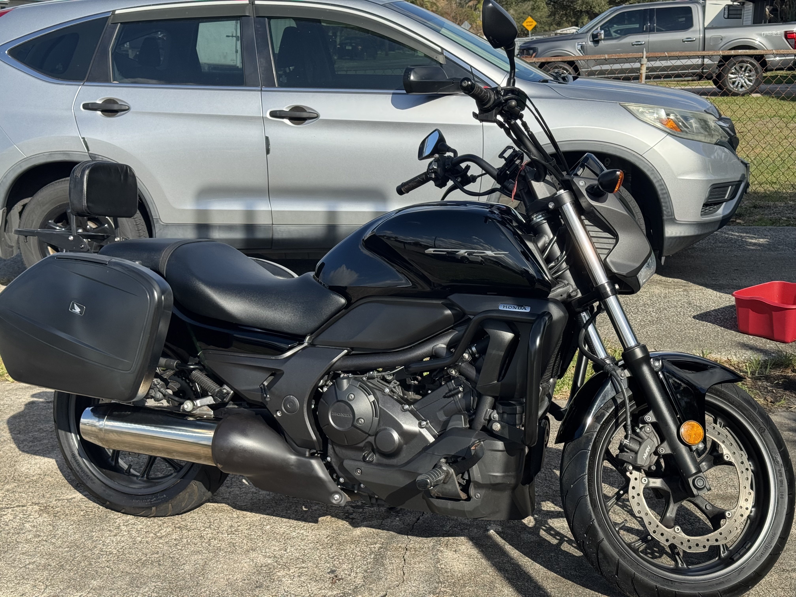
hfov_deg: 39.7
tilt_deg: -12.9
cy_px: 298
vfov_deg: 30.3
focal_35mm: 48
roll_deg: -0.3
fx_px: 1104
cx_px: 398
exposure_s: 1/3096
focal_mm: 6.76
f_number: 1.78
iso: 64
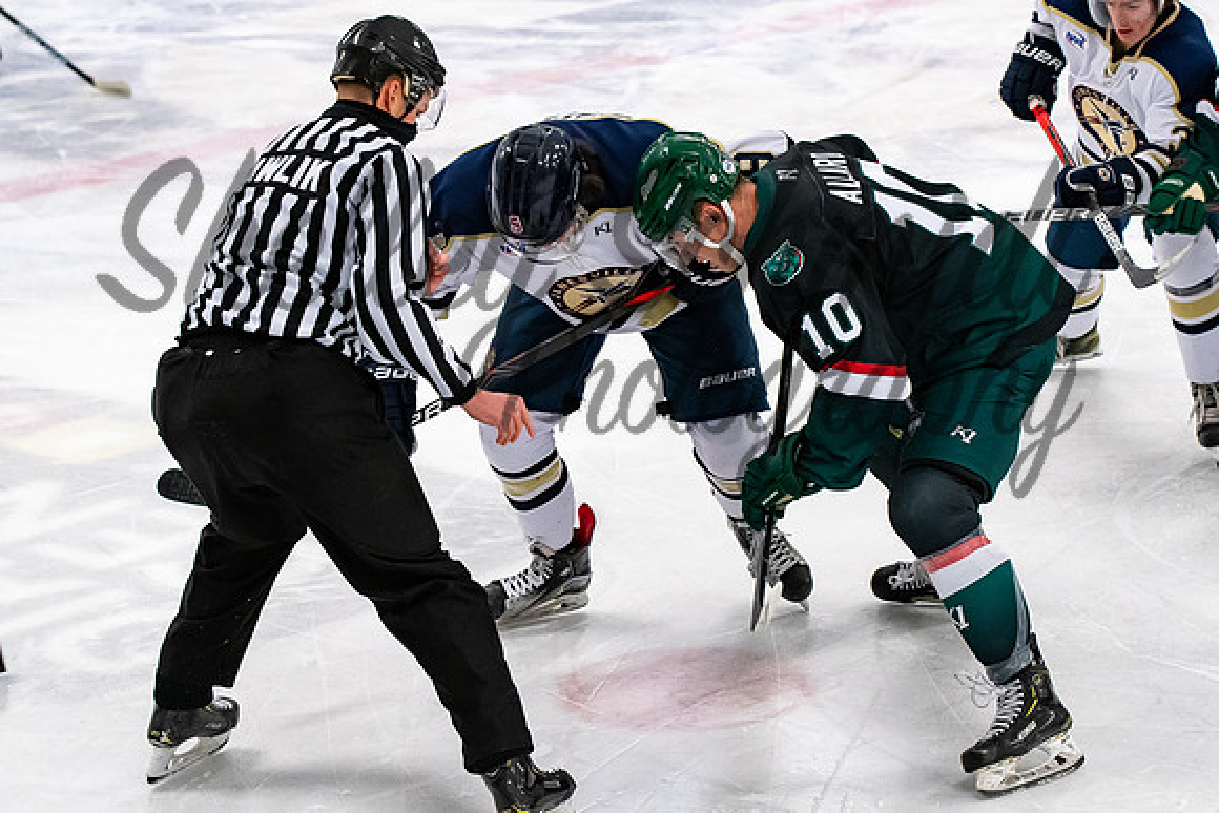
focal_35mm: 117
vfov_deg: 11.7
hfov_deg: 17.5
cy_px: 361
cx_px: 678
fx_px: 3955
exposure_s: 1/800
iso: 2500
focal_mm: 70
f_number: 3.5
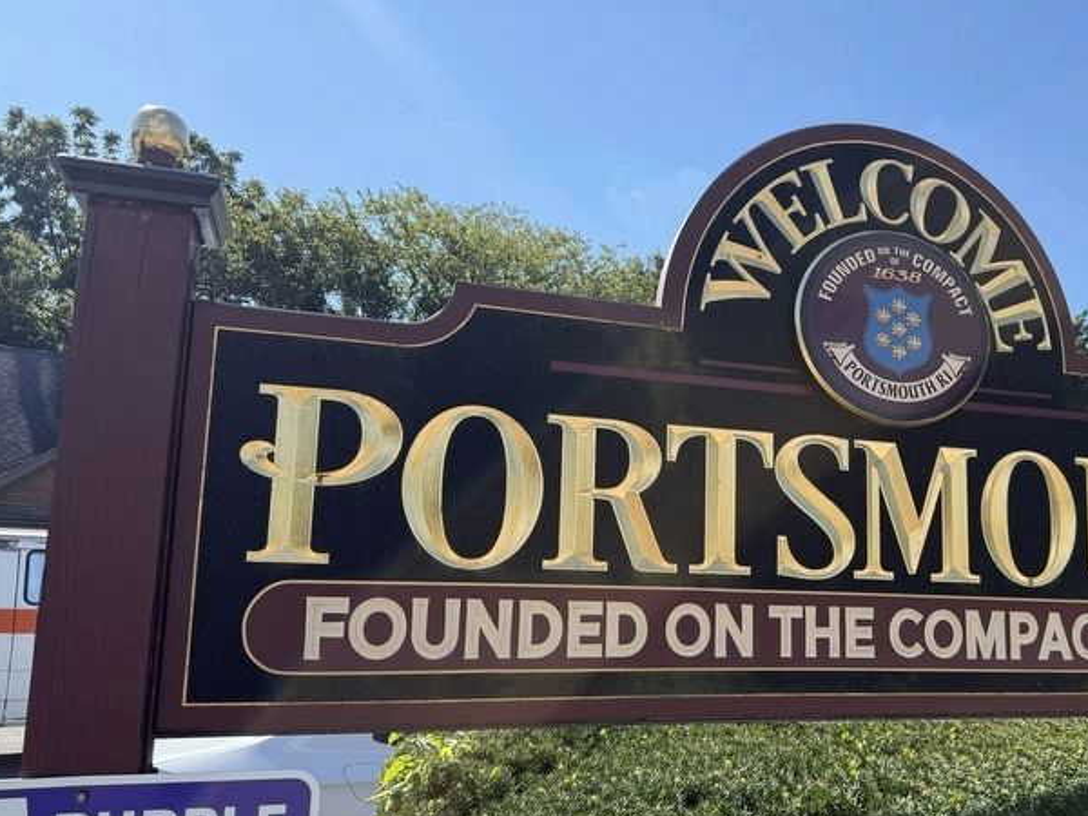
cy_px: 470
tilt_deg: +8.3
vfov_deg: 44.0
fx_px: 1006
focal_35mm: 32
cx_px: 718
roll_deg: -0.9
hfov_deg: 55.7
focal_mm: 6.76
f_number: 1.78
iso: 80
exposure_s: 1/2907
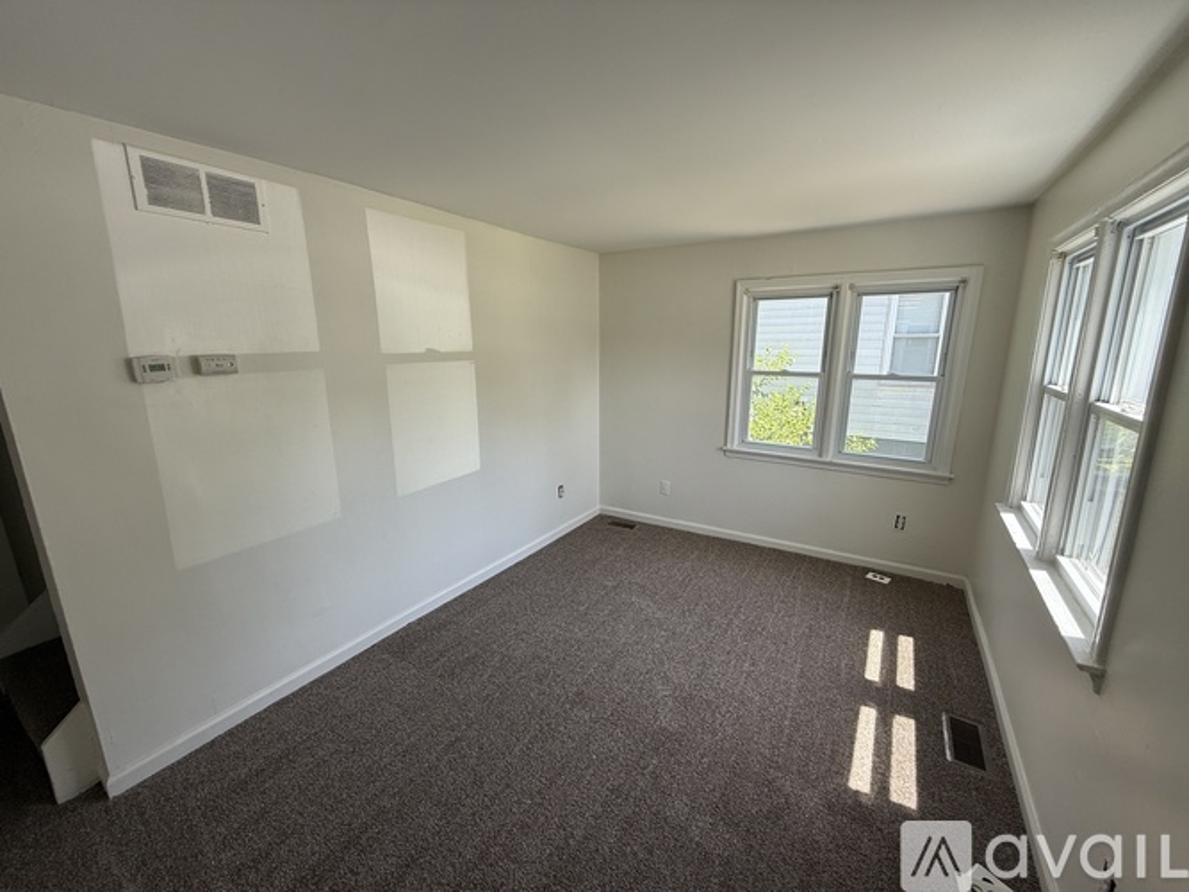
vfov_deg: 85.7
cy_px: 446
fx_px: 481
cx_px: 594
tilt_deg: -12.4
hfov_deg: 102.1
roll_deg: +0.9
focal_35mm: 14
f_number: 2.2
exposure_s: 1/106
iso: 40
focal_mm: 2.22
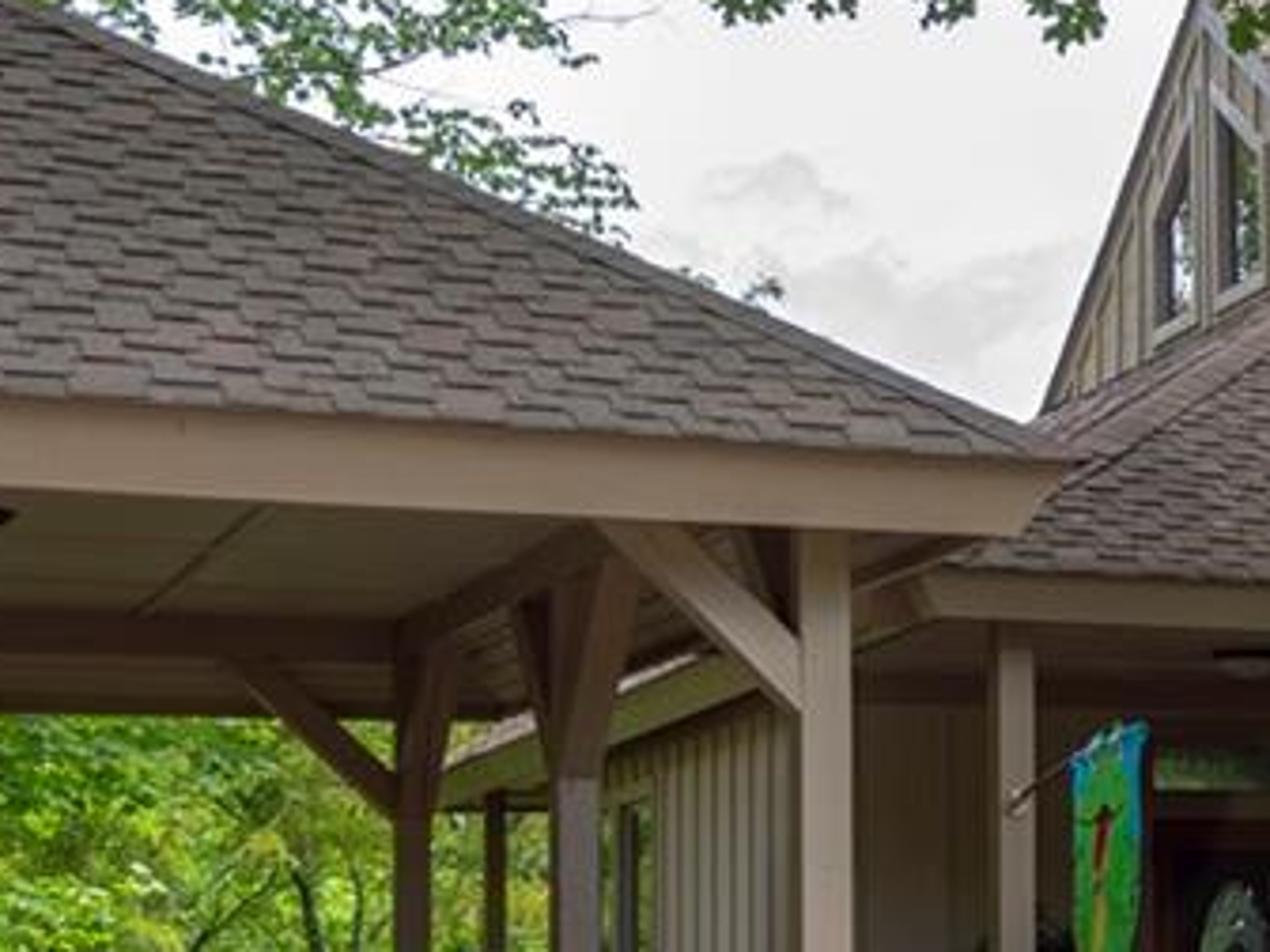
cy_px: 735
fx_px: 3229
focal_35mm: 88
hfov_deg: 19.6
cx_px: 1848
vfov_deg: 16.7
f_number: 7.1
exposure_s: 1/80
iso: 80
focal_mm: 30
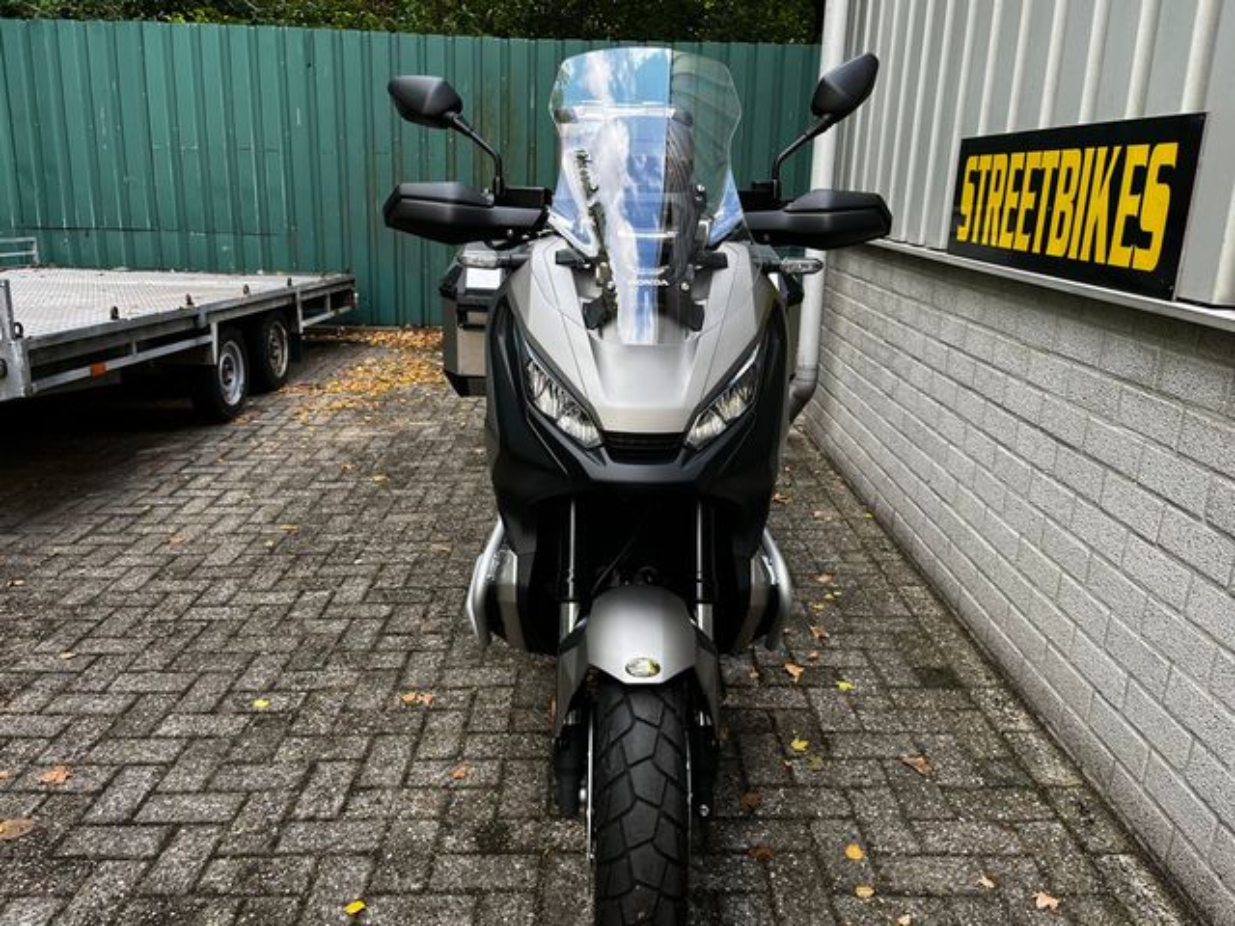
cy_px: 463
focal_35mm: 26
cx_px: 618
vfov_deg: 53.1
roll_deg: -1.5
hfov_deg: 67.3
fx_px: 928
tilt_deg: -17.5
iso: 40
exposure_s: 1/261
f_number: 1.6
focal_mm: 5.1
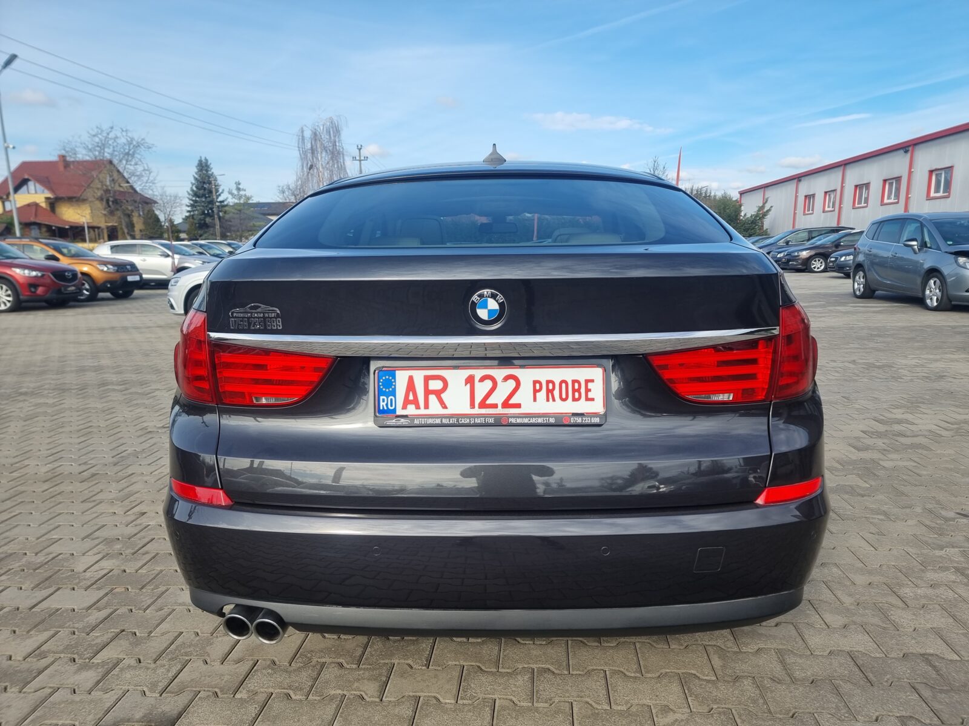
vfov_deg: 56.8
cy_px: 363
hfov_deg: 71.6
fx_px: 672
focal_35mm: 24
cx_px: 484
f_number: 1.8
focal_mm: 6.7
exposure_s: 1/614
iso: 50
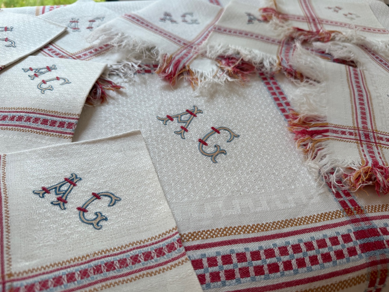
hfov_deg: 71.6
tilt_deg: -46.7
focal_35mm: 24
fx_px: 270
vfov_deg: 56.8
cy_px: 146
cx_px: 194
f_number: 1.78
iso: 50
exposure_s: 1/125
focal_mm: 6.76
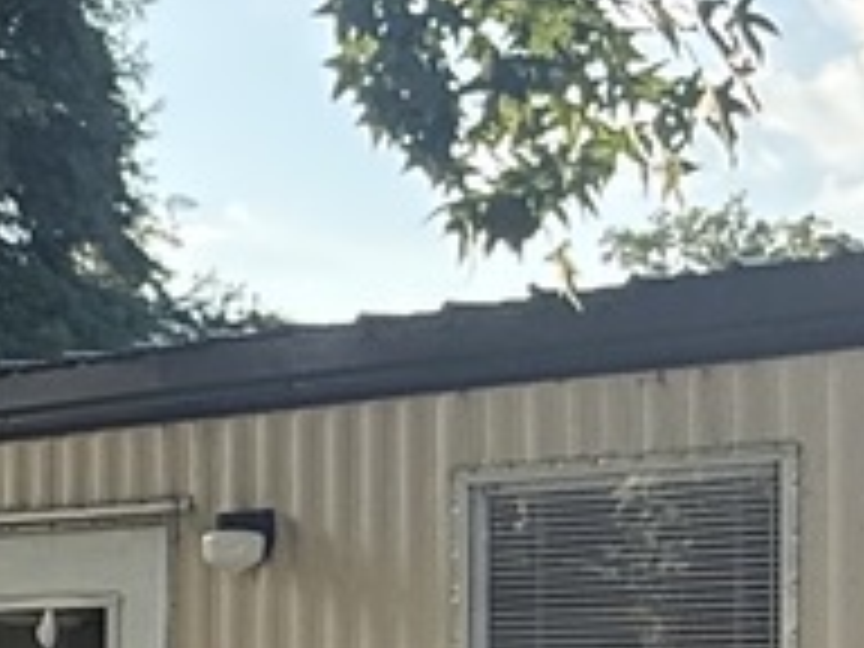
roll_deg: -0.7
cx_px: -112
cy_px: 693
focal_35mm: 105
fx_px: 2621
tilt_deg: +1.3
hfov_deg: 18.0
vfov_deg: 13.8
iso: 64
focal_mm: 2.22
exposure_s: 1/638
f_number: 2.2
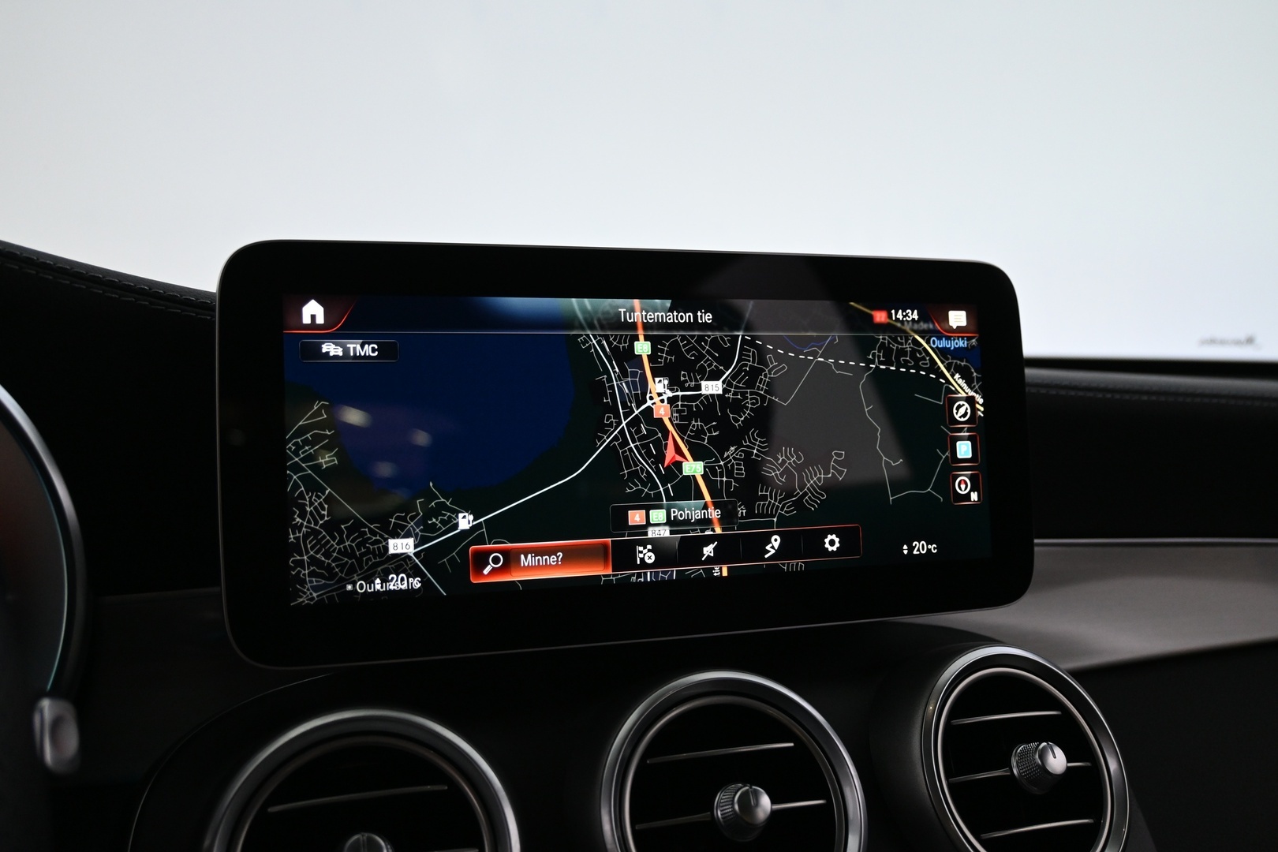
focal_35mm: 34
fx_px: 1198
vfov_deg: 39.1
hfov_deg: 56.1
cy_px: 426
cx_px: 639
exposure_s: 1/40
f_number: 4
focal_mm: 22.5
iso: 1250
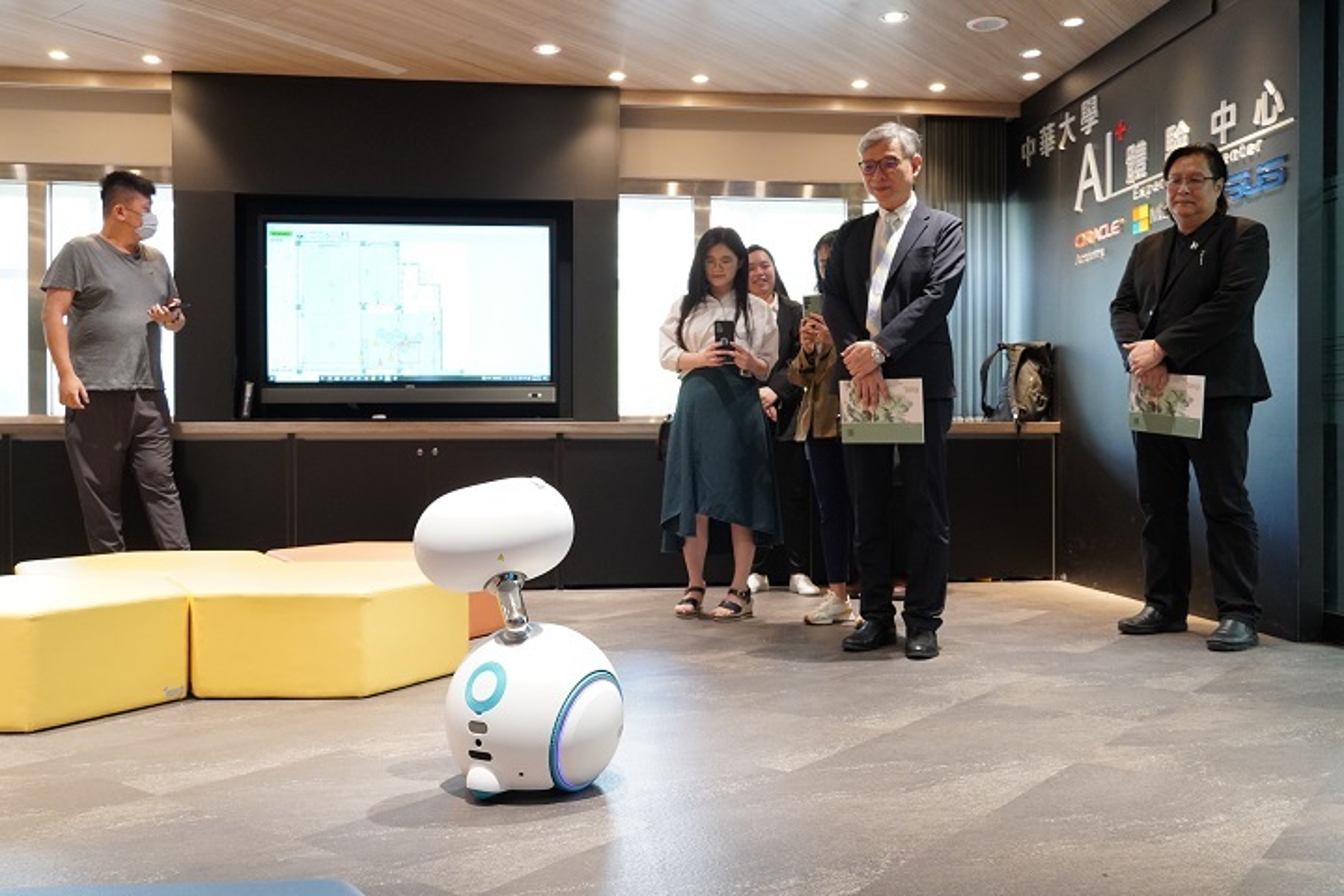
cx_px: 672
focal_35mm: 32
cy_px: 448
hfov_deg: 59.5
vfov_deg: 41.7
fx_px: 1176
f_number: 5
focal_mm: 21
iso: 1600
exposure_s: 1/80
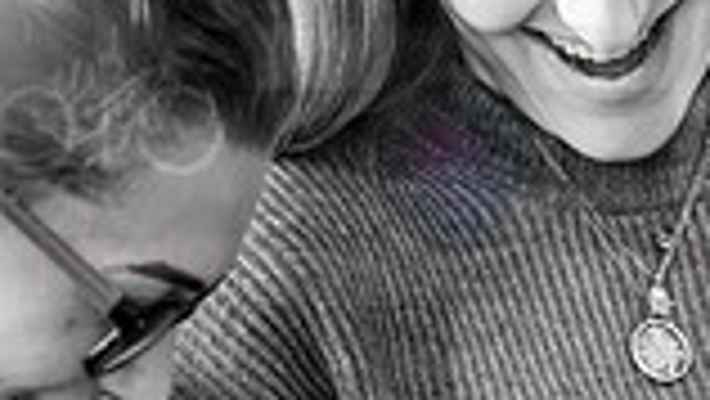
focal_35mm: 926
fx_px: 17439
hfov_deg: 2.3
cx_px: 728
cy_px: 339
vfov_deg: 1.3
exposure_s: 1/125
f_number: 2.8
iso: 400
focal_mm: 200
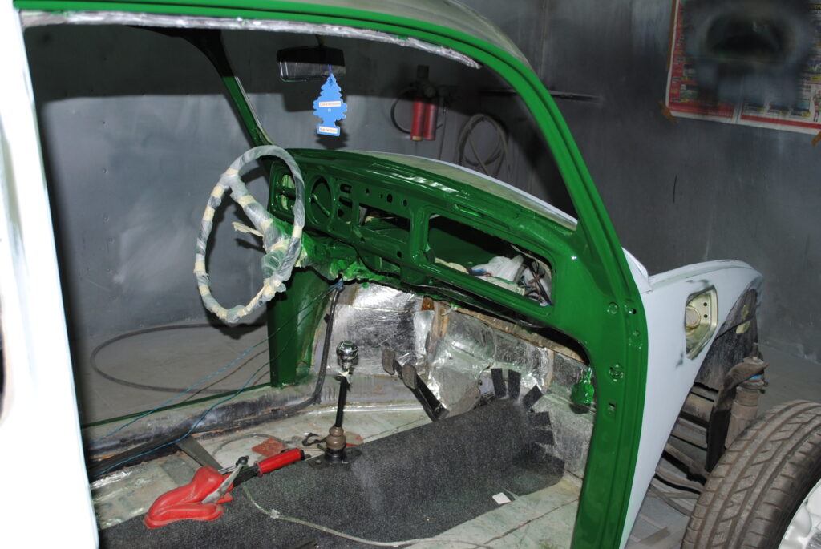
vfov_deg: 37.0
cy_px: 274
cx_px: 410
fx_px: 822
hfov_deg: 53.1
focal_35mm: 36
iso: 200
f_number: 4
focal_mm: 24
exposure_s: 1/60
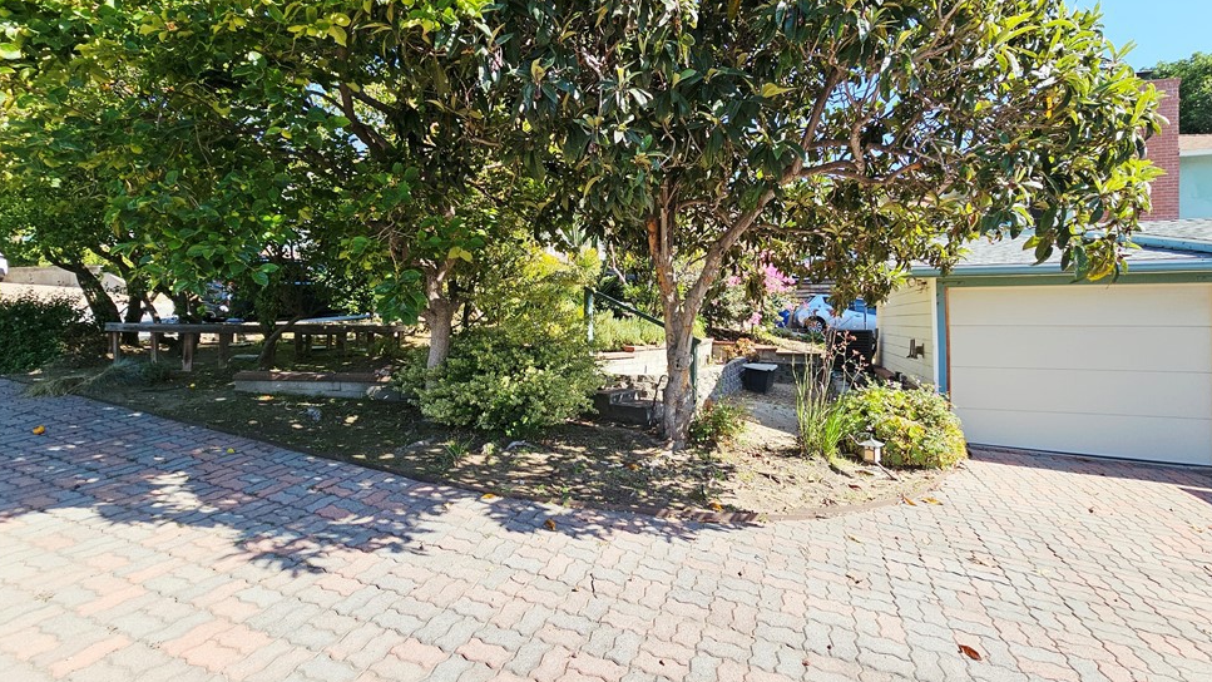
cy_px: 325
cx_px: 635
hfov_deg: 102.9
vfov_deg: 70.5
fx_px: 482
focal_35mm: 15
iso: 50
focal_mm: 2.2
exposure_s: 1/1005
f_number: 2.2
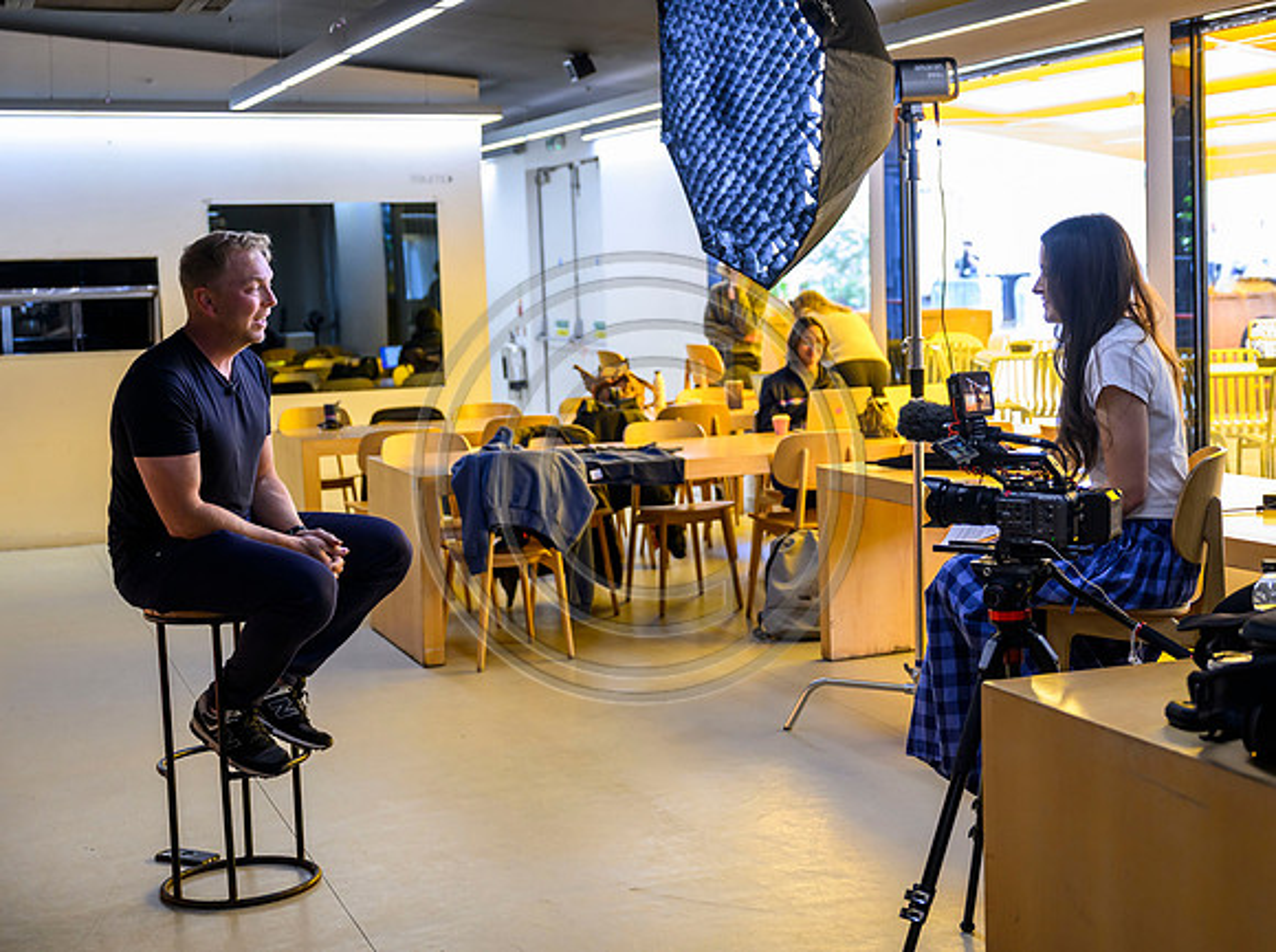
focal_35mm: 53
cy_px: 424
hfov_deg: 36.1
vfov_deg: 27.6
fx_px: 1938
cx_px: 851
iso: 1000
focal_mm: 41
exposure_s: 1/320
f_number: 2.8
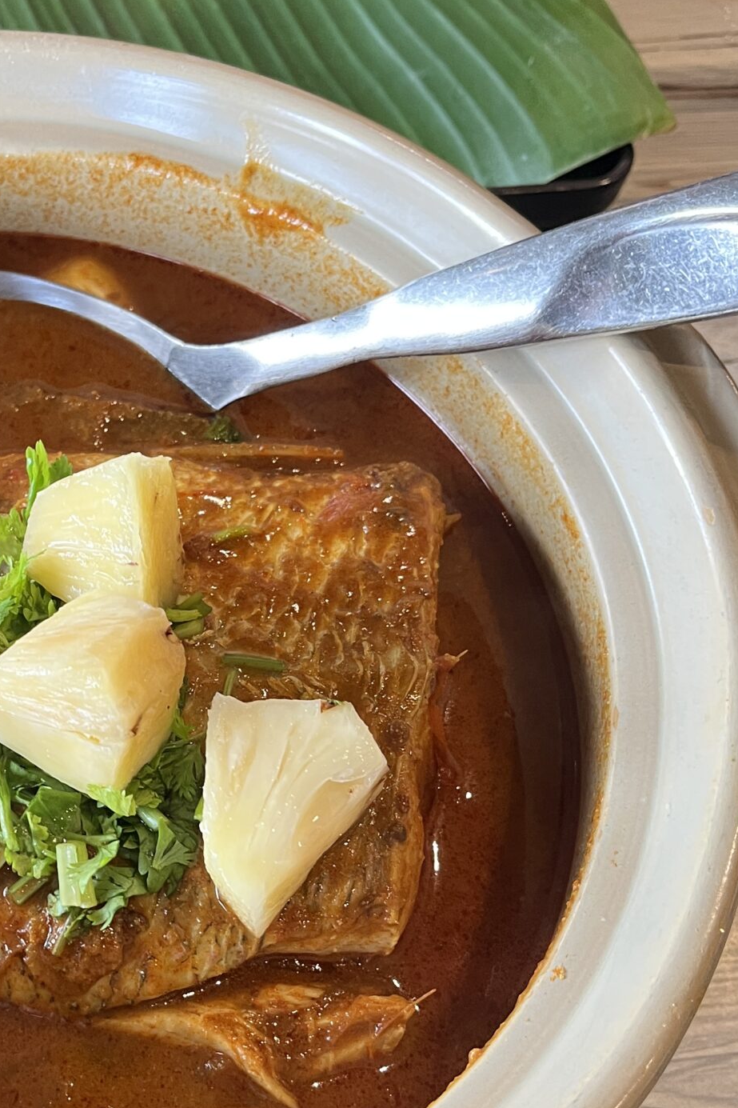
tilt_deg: -60.5
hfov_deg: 25.9
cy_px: 688
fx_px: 1538
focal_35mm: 50
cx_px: 42
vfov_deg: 39.4
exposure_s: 1/50
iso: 160
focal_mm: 5.1
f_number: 1.6
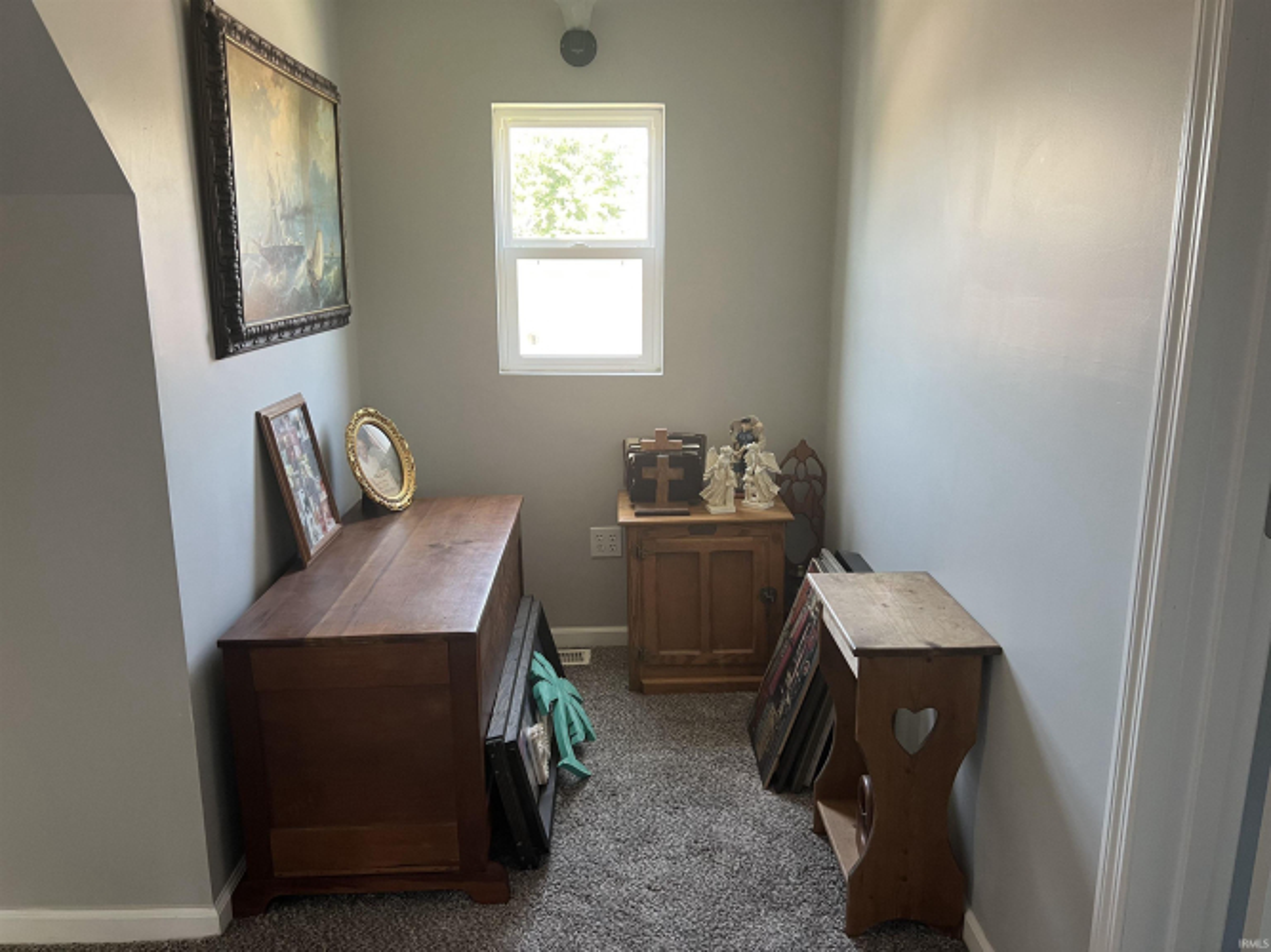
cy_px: 476
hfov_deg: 67.3
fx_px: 954
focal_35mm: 26
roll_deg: +0.3
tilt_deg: -13.3
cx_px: 636
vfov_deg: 53.0
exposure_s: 1/60
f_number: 1.5
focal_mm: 5.7
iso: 125
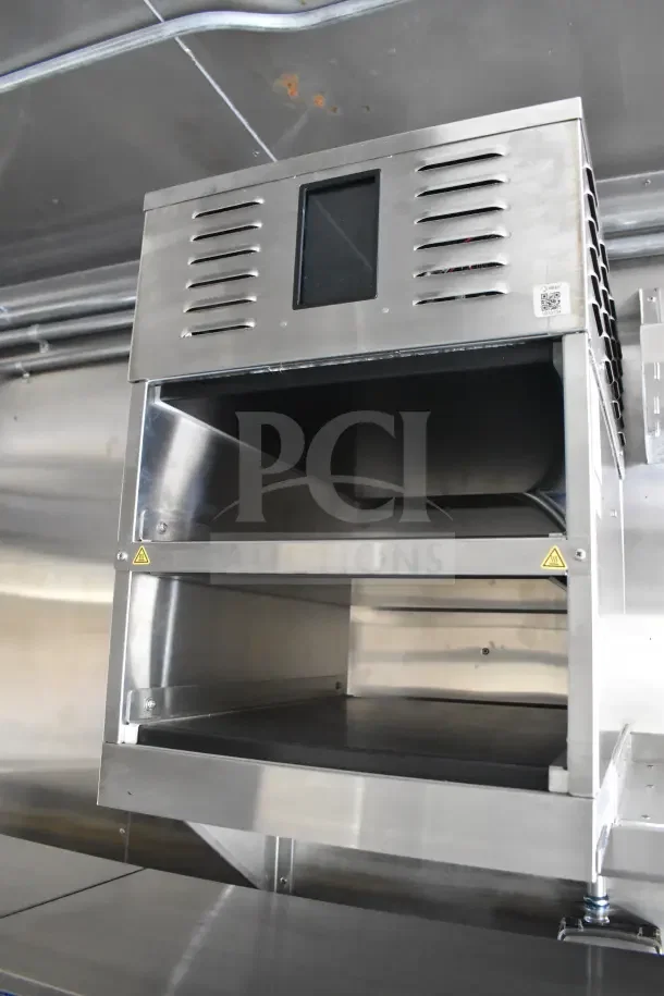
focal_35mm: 27
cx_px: 332
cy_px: 498
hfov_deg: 47.9
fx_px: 747
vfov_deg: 67.4
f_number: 4.5
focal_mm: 18
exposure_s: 1/80
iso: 6400
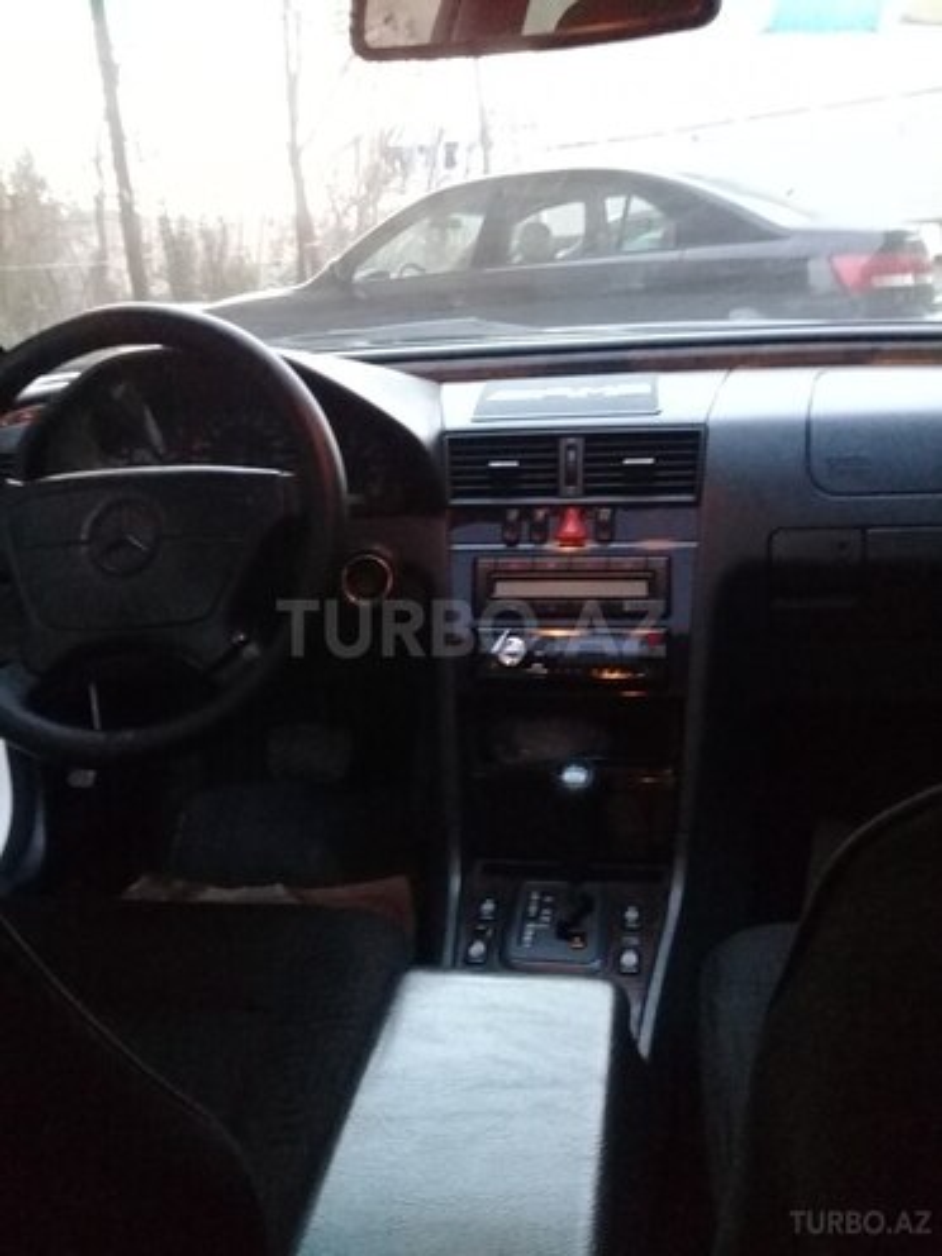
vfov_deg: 58.4
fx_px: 1125
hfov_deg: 45.4
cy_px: 628
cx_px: 471
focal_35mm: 31
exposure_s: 1/17
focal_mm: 3.3
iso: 640
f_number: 2.2
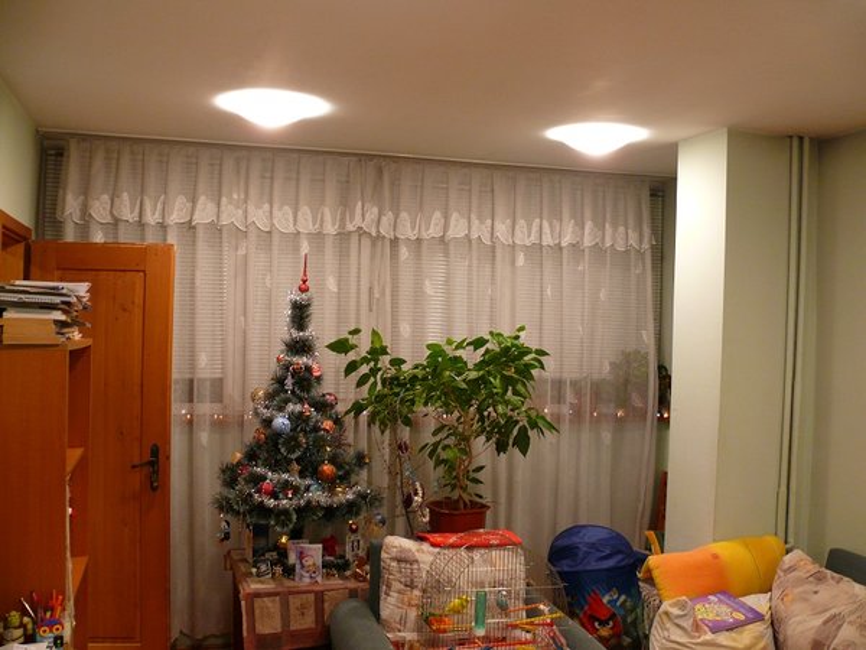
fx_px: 876
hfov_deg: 52.6
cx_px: 433
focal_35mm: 35
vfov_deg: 40.7
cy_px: 325
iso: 200
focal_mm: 7.4
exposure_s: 1/8
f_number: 2.8
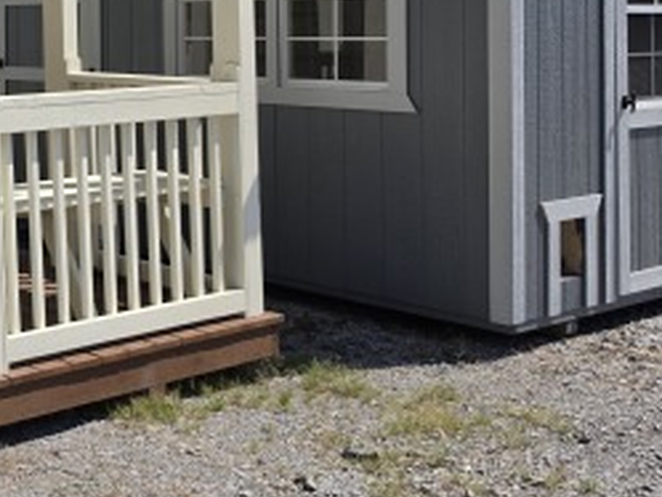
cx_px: -157
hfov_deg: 28.0
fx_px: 1129
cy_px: 48
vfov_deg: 24.1
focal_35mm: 59
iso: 64
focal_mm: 6.5
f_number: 1.4
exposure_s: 1/7939
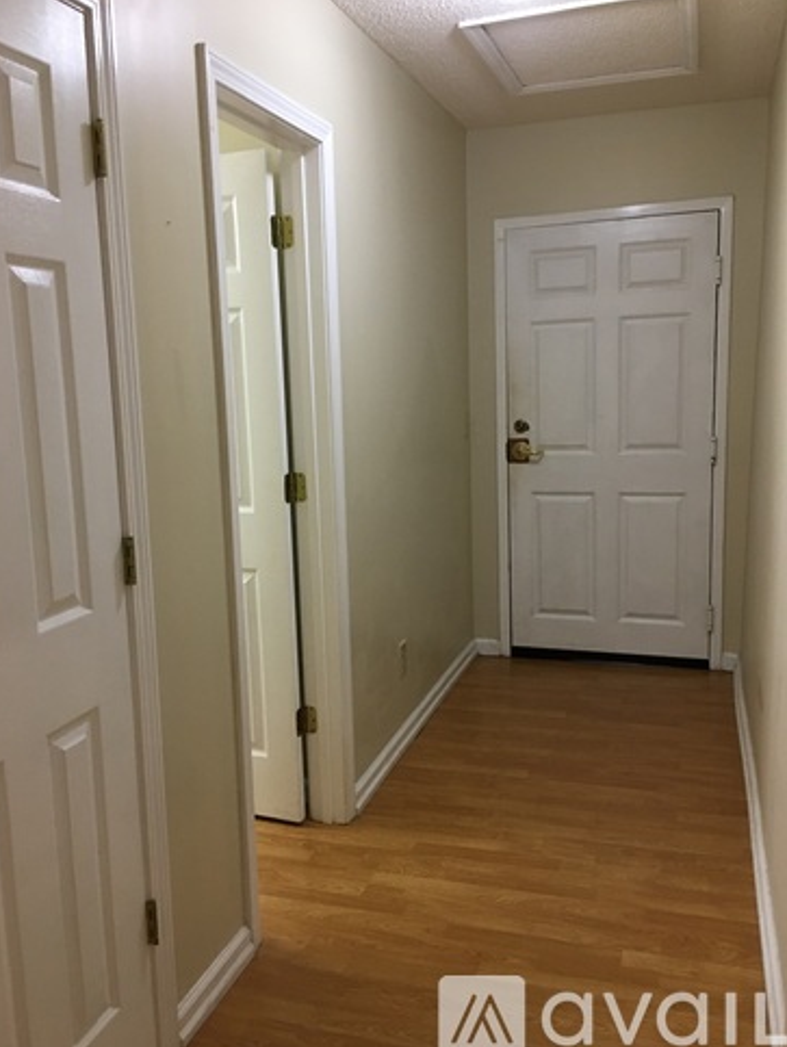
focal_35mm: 30
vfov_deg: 59.9
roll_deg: +1.8
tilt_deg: -8.5
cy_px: 520
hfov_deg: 46.8
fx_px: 908
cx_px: 383
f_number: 2.2
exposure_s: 1/15
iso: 80
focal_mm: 4.15
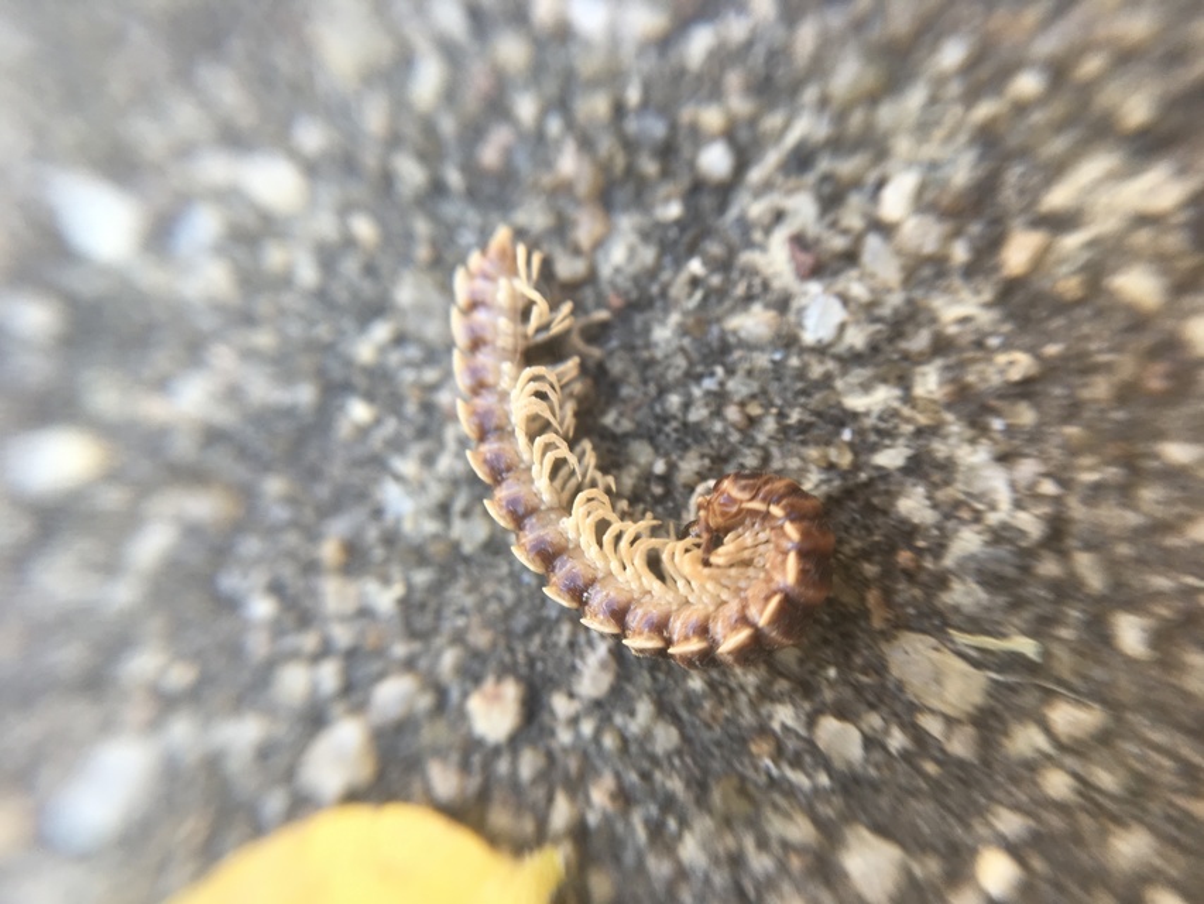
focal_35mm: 29
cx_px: 602
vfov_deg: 48.2
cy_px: 452
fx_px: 1009
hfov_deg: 61.7
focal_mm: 4.15
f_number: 2.2
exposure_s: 1/100
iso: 40
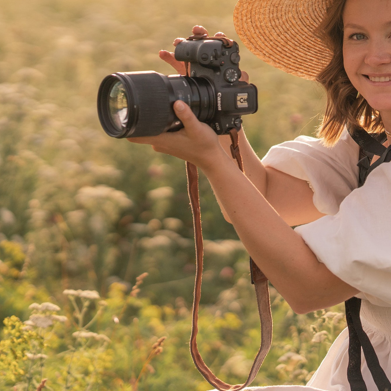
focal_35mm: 220
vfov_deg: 8.0
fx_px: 2811
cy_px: 160
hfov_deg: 7.9
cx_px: 351
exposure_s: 1/8000
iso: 250
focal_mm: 85
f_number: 1.8
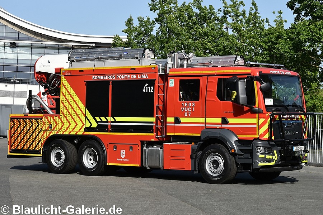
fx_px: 718
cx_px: 162
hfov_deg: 25.4
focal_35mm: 80
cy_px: 108
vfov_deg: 17.1
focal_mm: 80
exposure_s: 1/400
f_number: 10
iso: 200
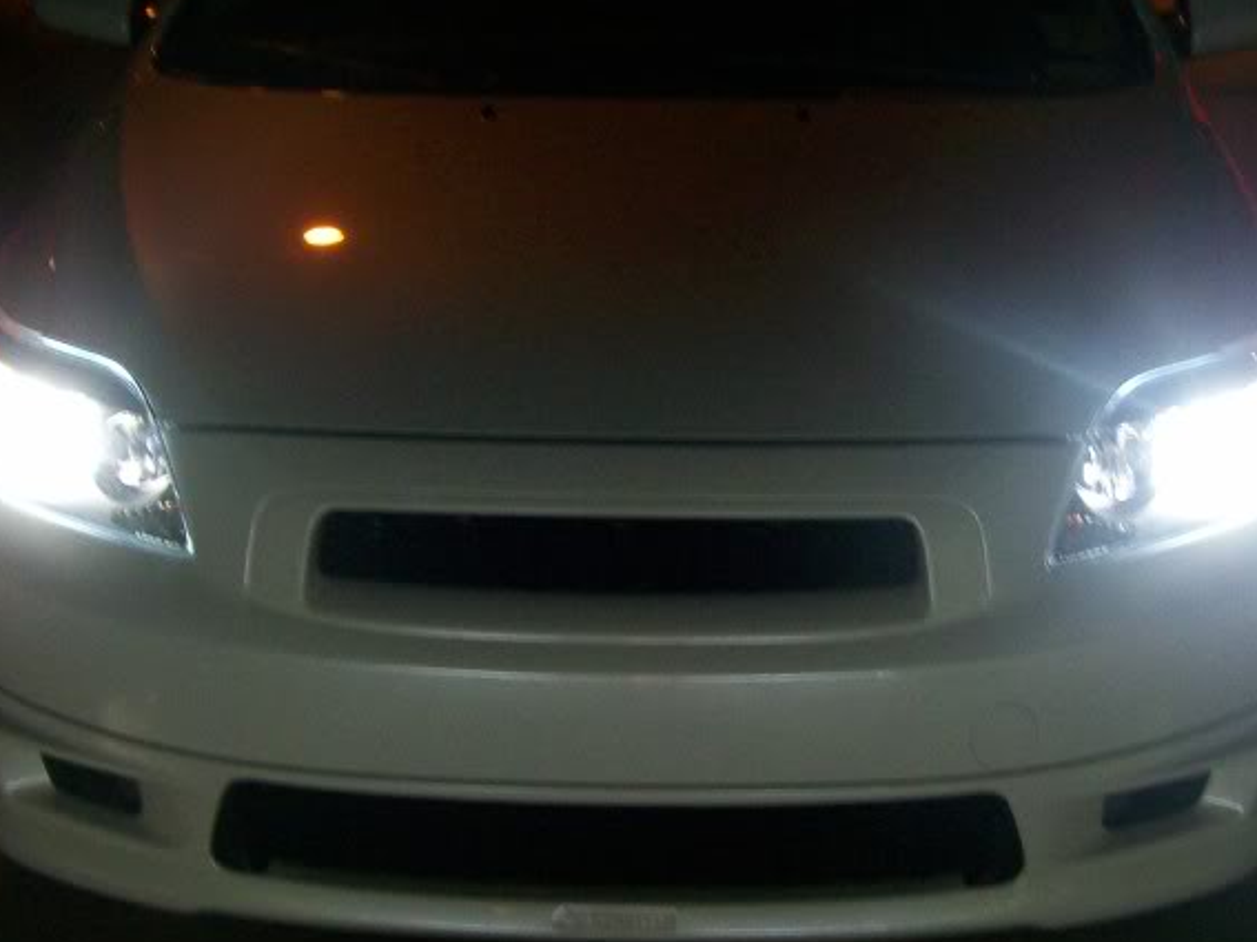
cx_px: 623
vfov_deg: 22.6
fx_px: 2360
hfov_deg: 29.8
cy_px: 477
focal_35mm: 65
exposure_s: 1/8
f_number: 2.7
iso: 160
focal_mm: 6
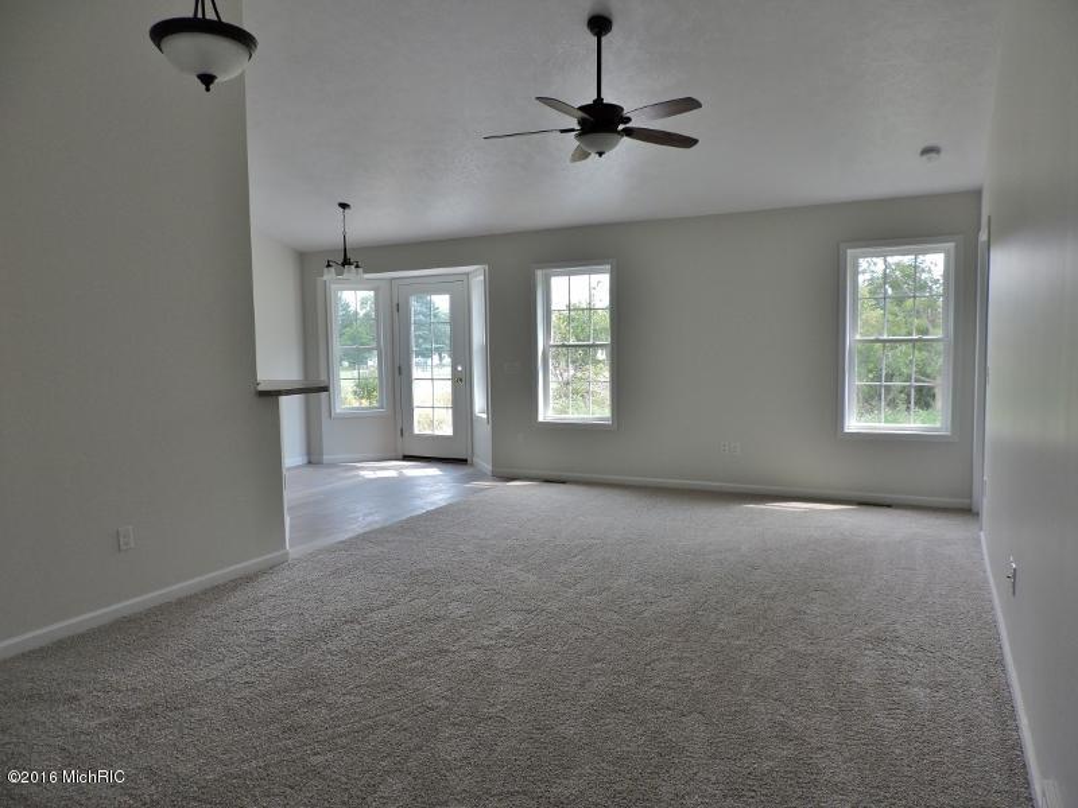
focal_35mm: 24
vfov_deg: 56.8
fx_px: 747
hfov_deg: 71.6
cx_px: 539
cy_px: 404
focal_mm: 4.3
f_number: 3
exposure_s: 1/100
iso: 100
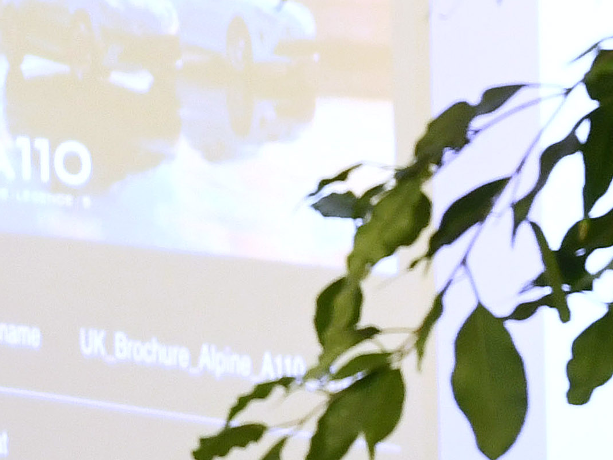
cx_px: -315
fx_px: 5348
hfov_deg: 6.5
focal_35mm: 302
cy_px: 386
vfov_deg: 4.9
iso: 1000
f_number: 5.6
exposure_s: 1/50
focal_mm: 40
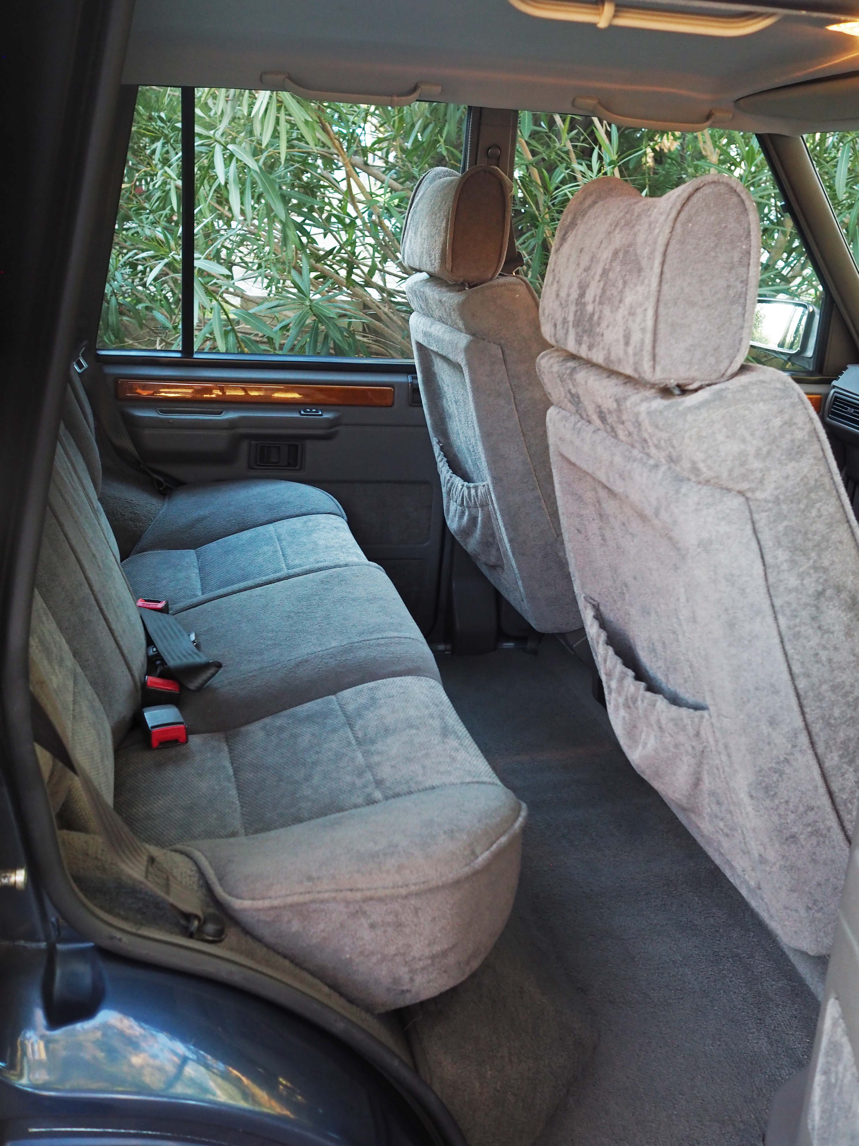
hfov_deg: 41.8
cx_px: 430
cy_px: 573
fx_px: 1125
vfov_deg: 54.0
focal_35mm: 34
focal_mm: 17
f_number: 3.5
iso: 800
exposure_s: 1/50
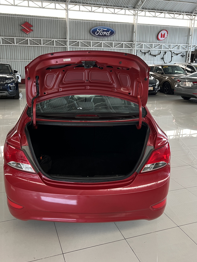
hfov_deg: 46.7
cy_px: 130
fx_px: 228
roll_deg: +0.0
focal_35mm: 30
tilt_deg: -16.2
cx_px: 84
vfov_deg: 60.0
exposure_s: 1/60
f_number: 1.5
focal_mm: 5.7
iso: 160
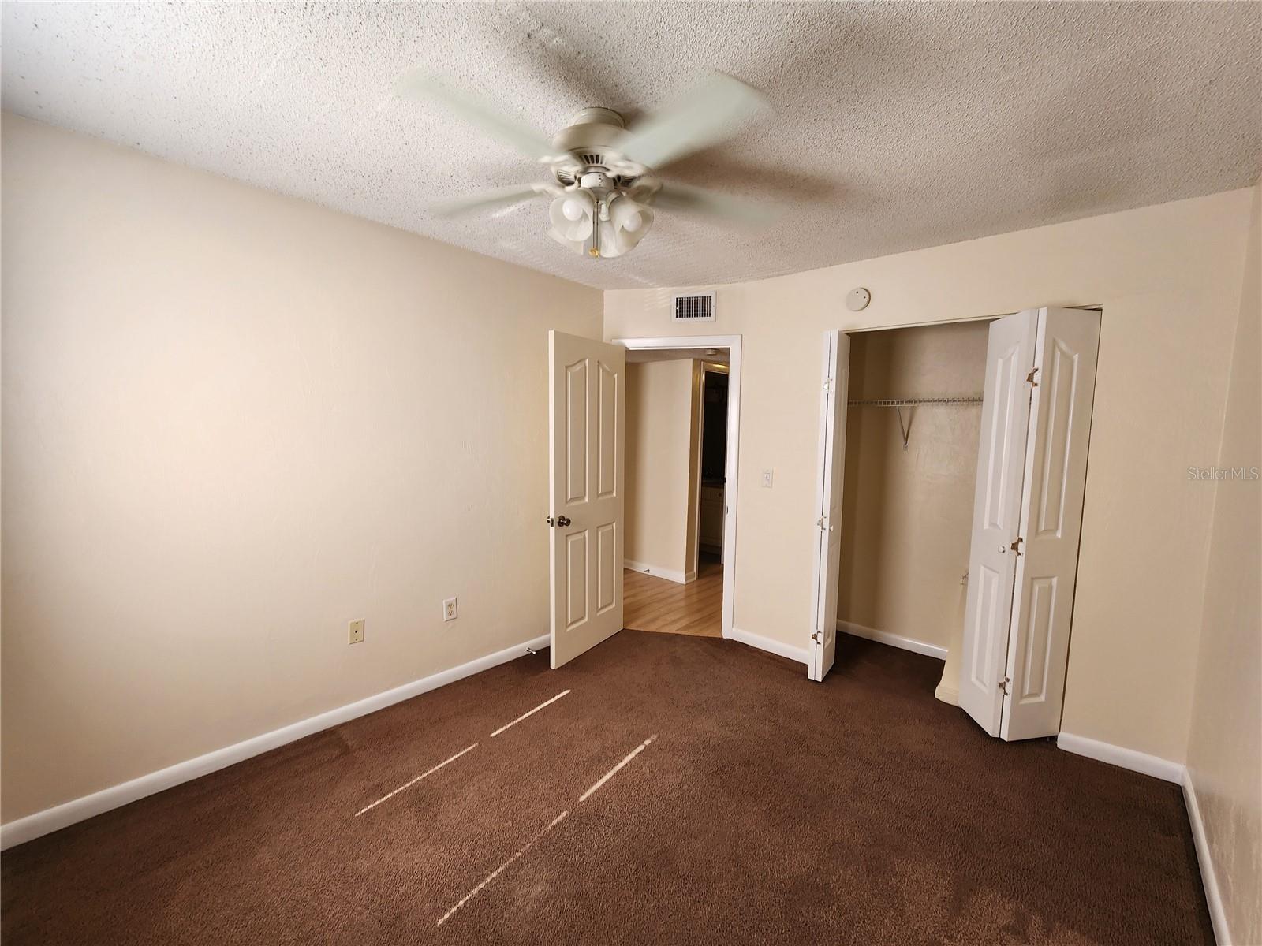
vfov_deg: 89.9
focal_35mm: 13
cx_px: 631
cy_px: 473
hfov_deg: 106.2
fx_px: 474
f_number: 2.2
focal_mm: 2.2
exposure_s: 1/60
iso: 64
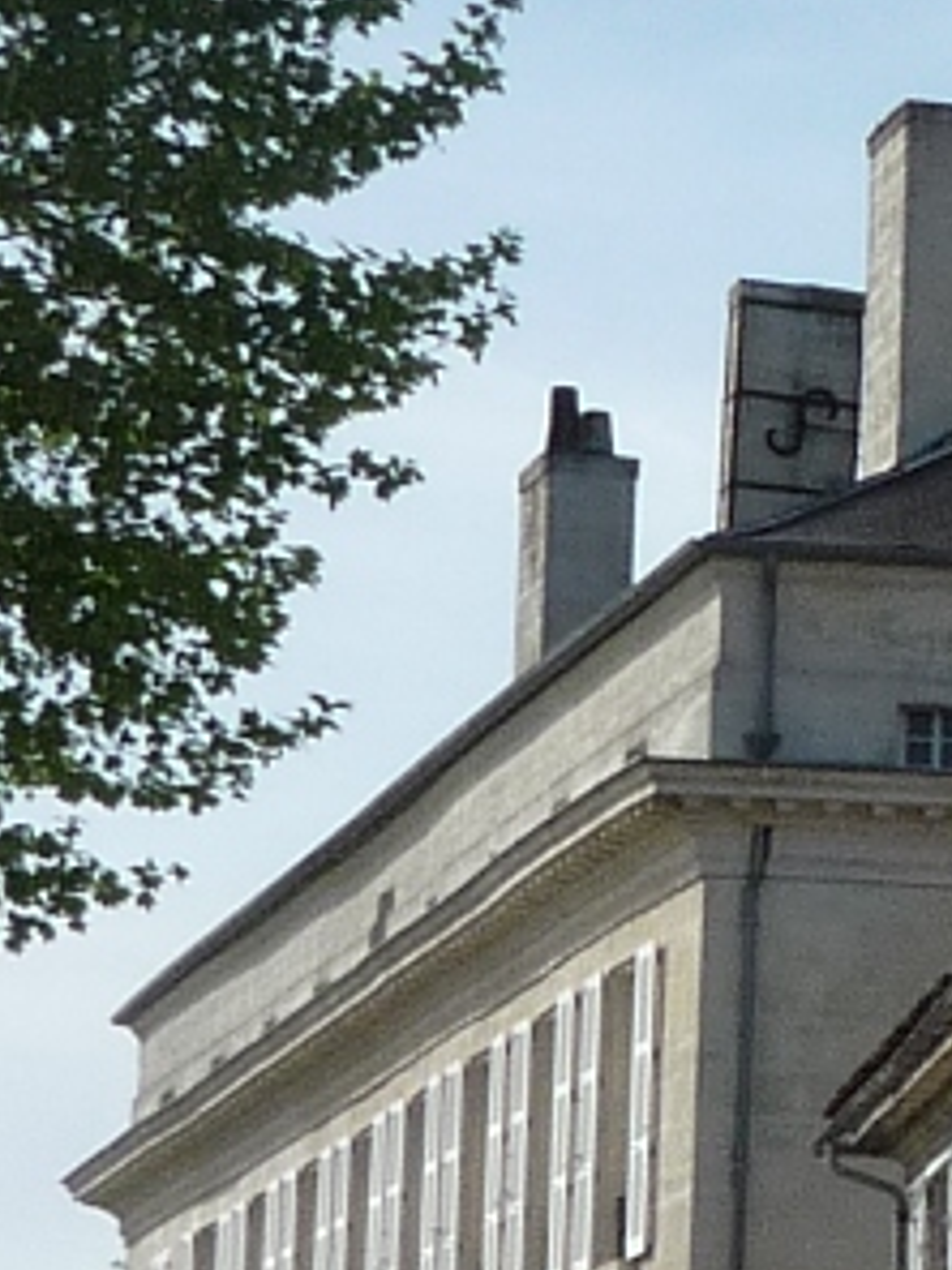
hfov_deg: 7.8
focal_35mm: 180
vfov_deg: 10.9
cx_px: 2088
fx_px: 6600
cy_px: 1360
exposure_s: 1/500
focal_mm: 5.3
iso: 100
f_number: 5.6
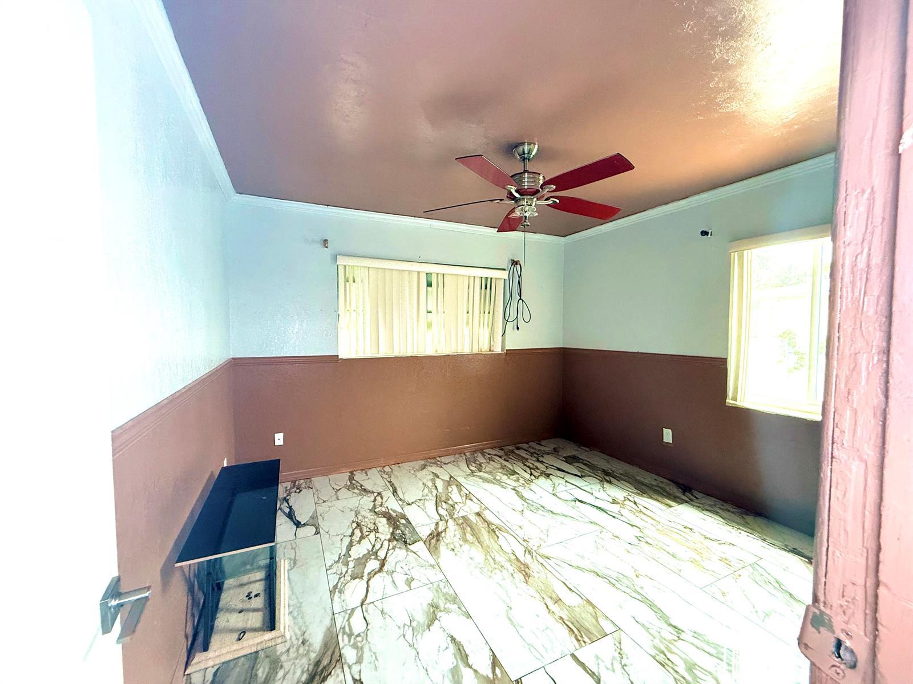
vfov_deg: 85.7
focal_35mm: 14
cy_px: 342
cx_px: 456
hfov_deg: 102.1
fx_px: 369
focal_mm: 2.22
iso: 500
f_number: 2.2
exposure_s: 1/60
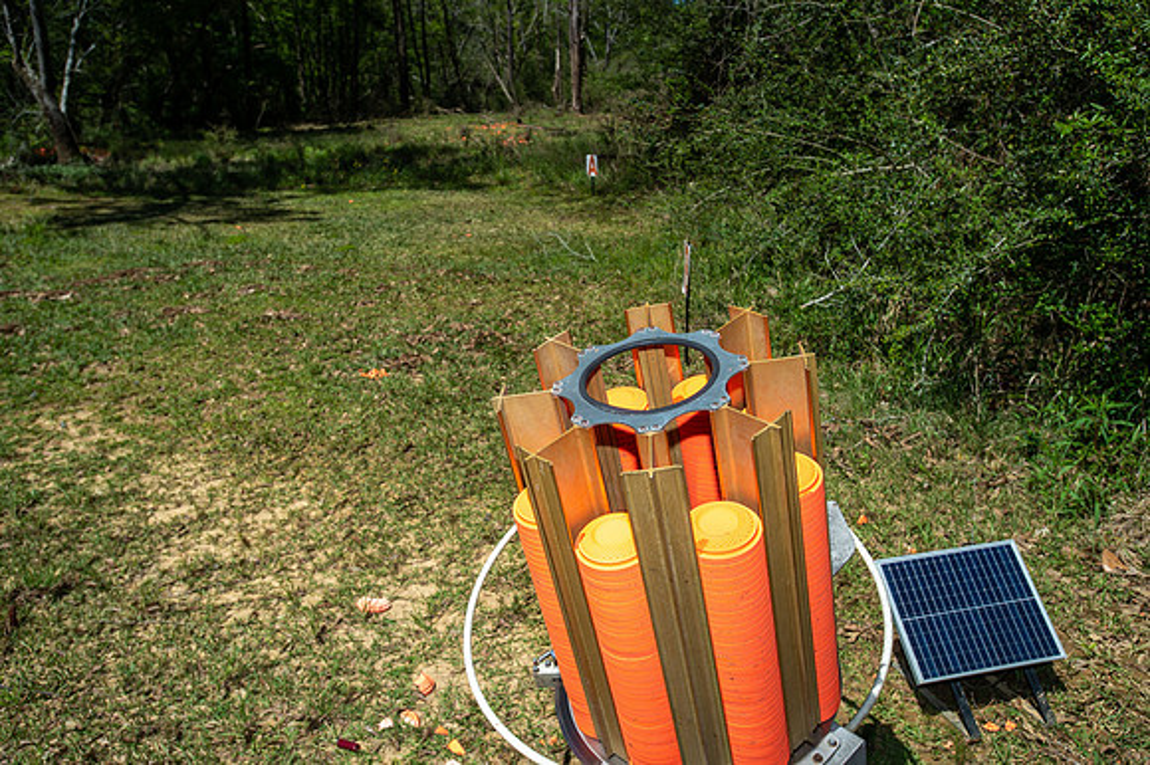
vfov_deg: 43.6
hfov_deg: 62.0
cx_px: 575
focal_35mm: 30
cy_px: 382
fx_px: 958
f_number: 8
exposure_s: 1/250
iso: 100
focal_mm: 30
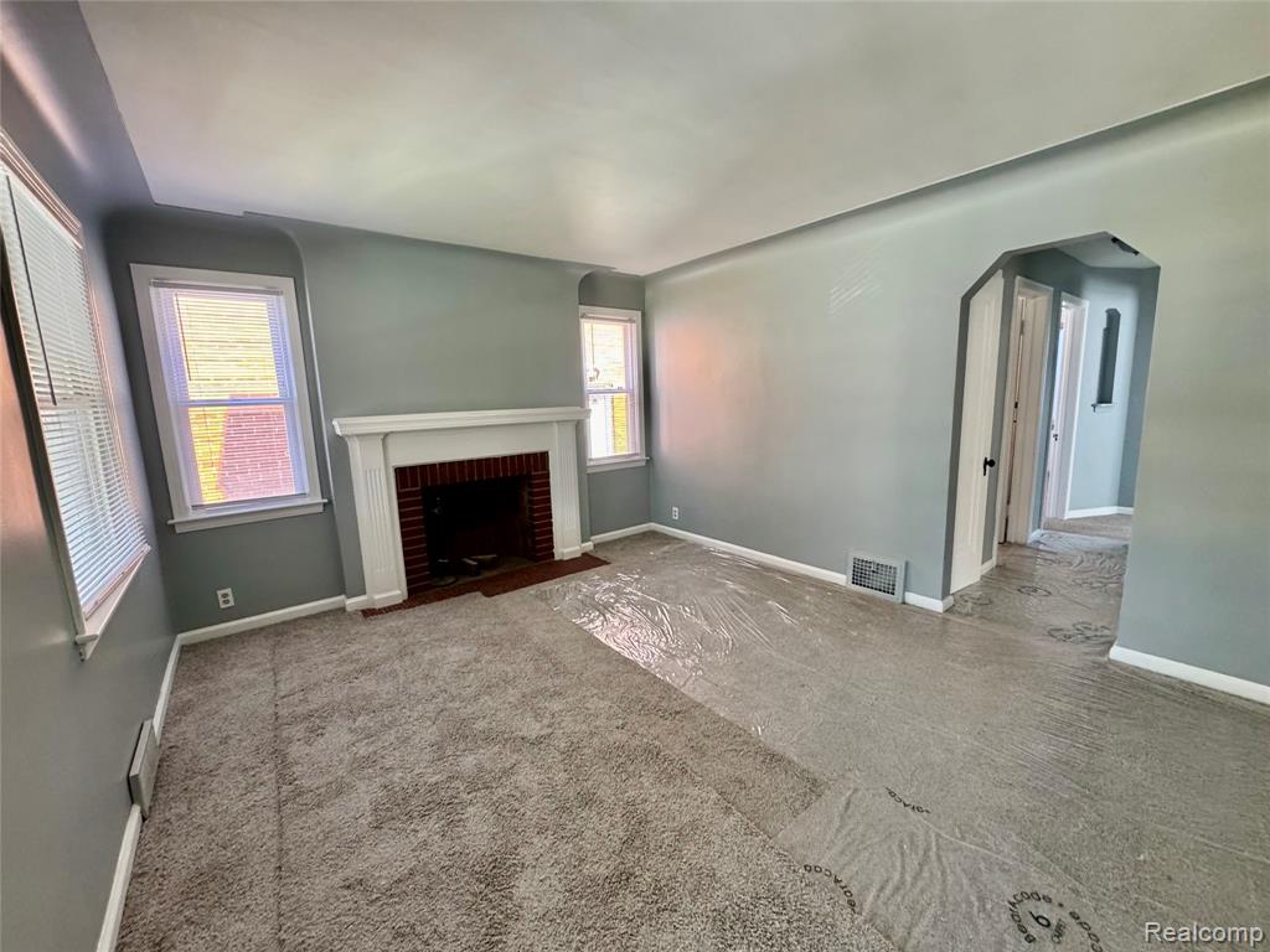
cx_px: 635
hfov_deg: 102.1
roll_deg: +2.5
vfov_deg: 85.7
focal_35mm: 14
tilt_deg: -9.4
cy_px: 476
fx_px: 514
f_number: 2.2
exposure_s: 1/99
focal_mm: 2.22
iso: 320
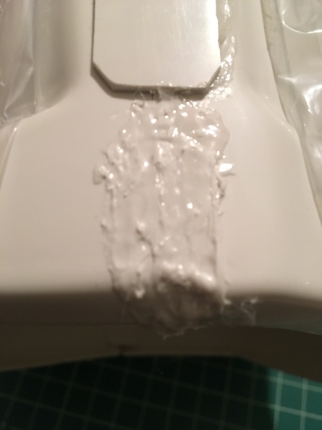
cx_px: 161
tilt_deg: -62.2
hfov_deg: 48.2
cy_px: 215
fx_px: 360
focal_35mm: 29
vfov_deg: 61.7
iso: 400
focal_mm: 4.15
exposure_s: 1/15
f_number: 2.2
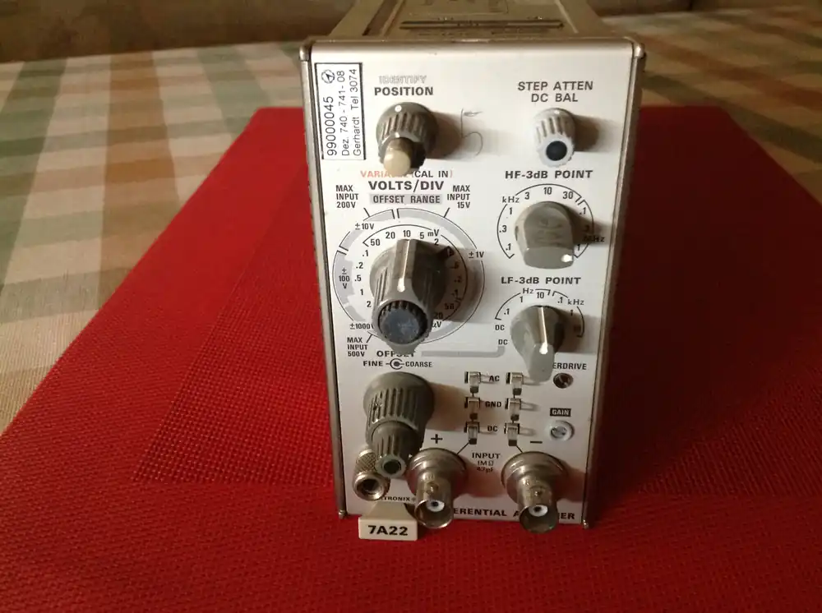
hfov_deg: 52.7
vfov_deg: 40.6
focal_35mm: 35
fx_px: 830
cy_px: 306
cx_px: 411
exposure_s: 1/15
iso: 320
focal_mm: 4.28
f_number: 2.4
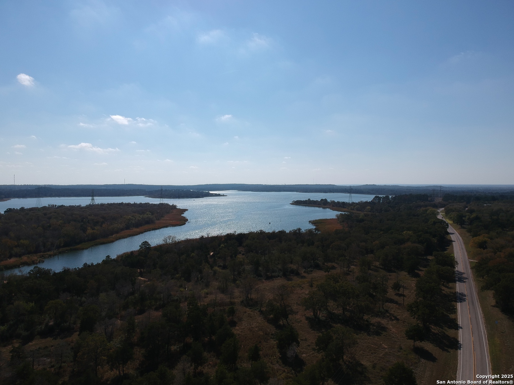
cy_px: 192
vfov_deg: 54.9
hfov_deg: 69.4
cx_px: 257
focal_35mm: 25
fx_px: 371
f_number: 2.6
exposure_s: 1/3200
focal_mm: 4.49
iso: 102
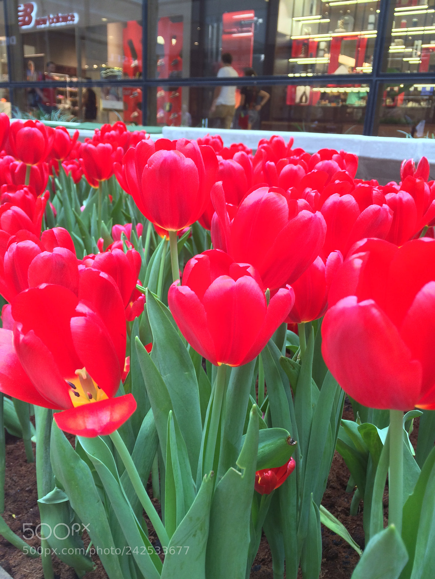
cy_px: 290
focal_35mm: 29
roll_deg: -1.8
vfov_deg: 61.7
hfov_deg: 48.2
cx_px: 218
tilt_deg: -17.9
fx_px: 486
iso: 40
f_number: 2.2
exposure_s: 1/30
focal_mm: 4.15
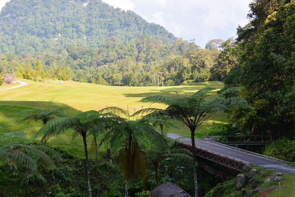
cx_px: 82
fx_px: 369
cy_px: 104
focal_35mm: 45
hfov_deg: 42.5
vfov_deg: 29.9
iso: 100
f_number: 4
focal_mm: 11
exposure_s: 1/320
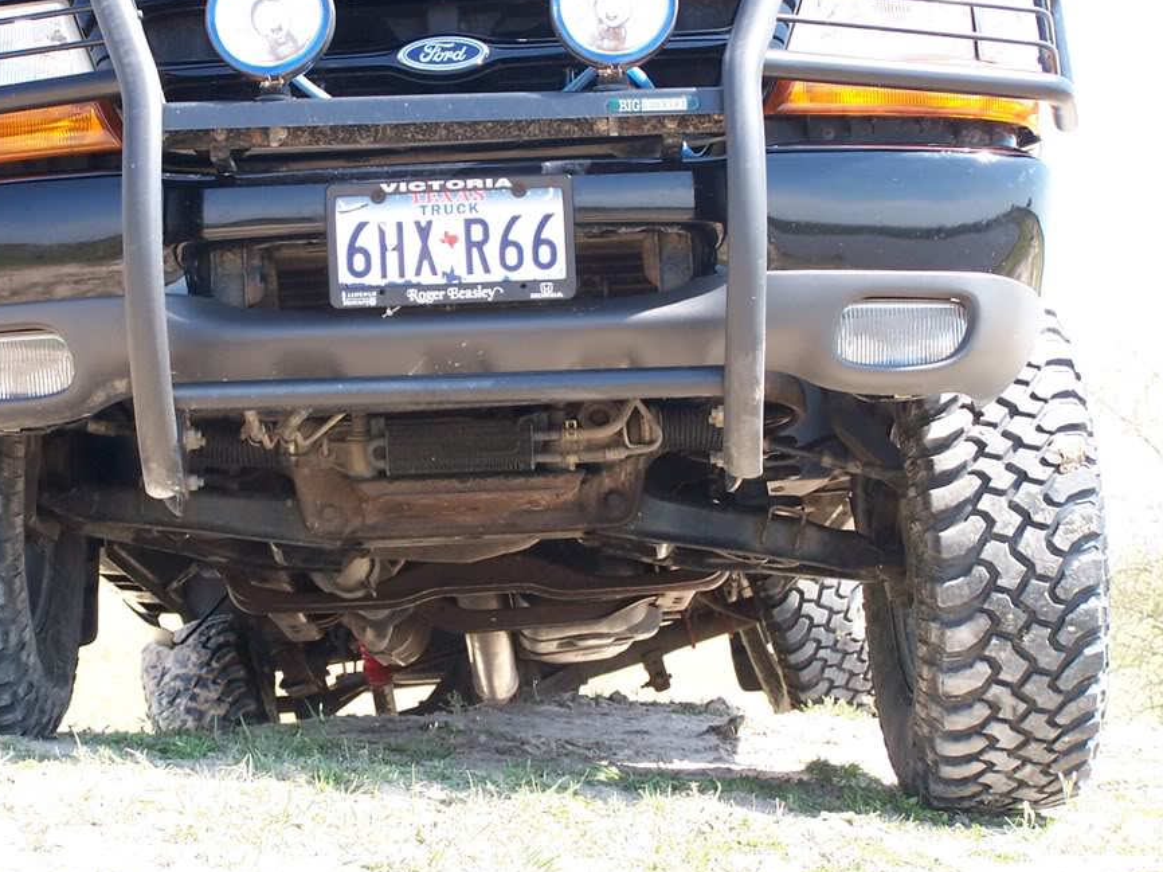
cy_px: 372
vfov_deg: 15.2
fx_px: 3258
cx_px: 520
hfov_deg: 20.2
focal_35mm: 97
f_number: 3.2
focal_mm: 13.7
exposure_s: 1/125
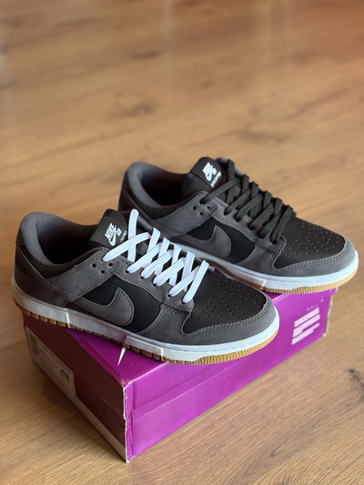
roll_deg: -0.6
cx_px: 182
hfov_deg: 28.0
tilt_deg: -35.5
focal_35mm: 52
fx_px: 729
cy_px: 242
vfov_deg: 36.8
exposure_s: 1/50
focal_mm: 5.96
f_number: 1.6
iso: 125
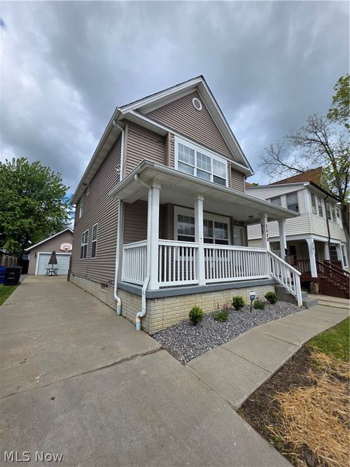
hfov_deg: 89.9
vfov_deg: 106.2
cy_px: 234
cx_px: 175
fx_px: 175
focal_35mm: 13
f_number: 1.9
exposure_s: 1/2503
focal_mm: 2.2
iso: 40
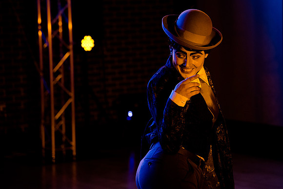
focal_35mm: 153
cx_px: 179
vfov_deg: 9.0
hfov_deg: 13.5
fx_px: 1199
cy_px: 70
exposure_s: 1/250
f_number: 4
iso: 2500
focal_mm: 120
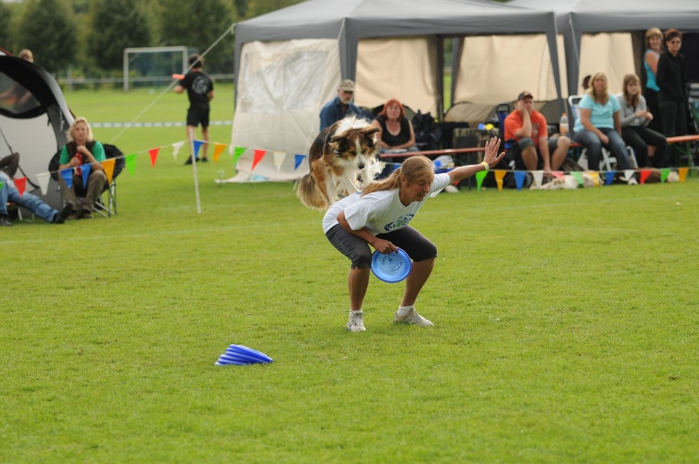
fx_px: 2850
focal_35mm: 147
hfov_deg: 14.0
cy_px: 232
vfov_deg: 9.3
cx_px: 350
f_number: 2.8
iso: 200
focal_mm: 98
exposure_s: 1/800
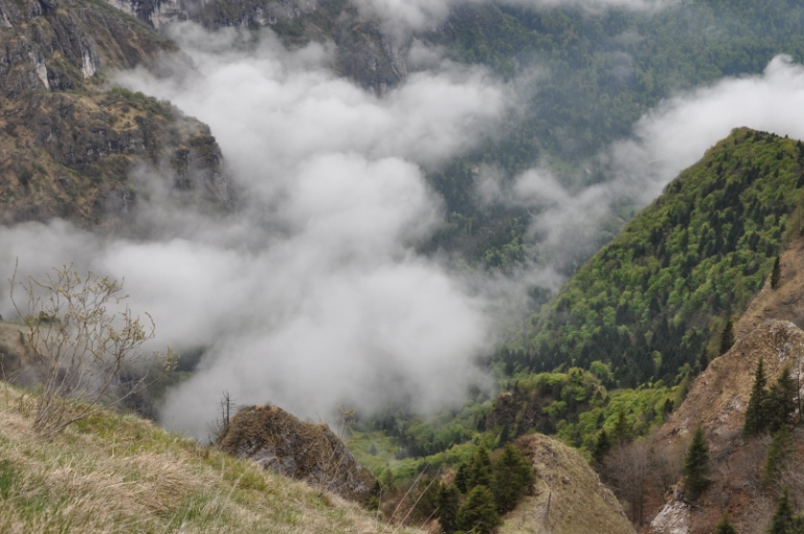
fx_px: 1376
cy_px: 200
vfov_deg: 21.9
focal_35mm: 62
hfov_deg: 32.6
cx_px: 445
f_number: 10
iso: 200
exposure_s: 1/100
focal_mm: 31
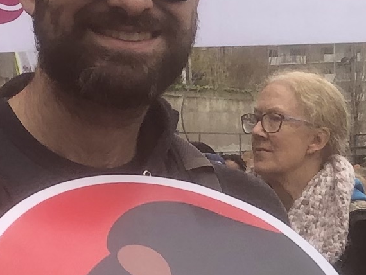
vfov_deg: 7.5
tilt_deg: -1.8
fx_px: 2094
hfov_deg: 9.7
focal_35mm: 198
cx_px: 526
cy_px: 263
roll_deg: -0.2
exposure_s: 1/131
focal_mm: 3.99
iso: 20
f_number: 1.8
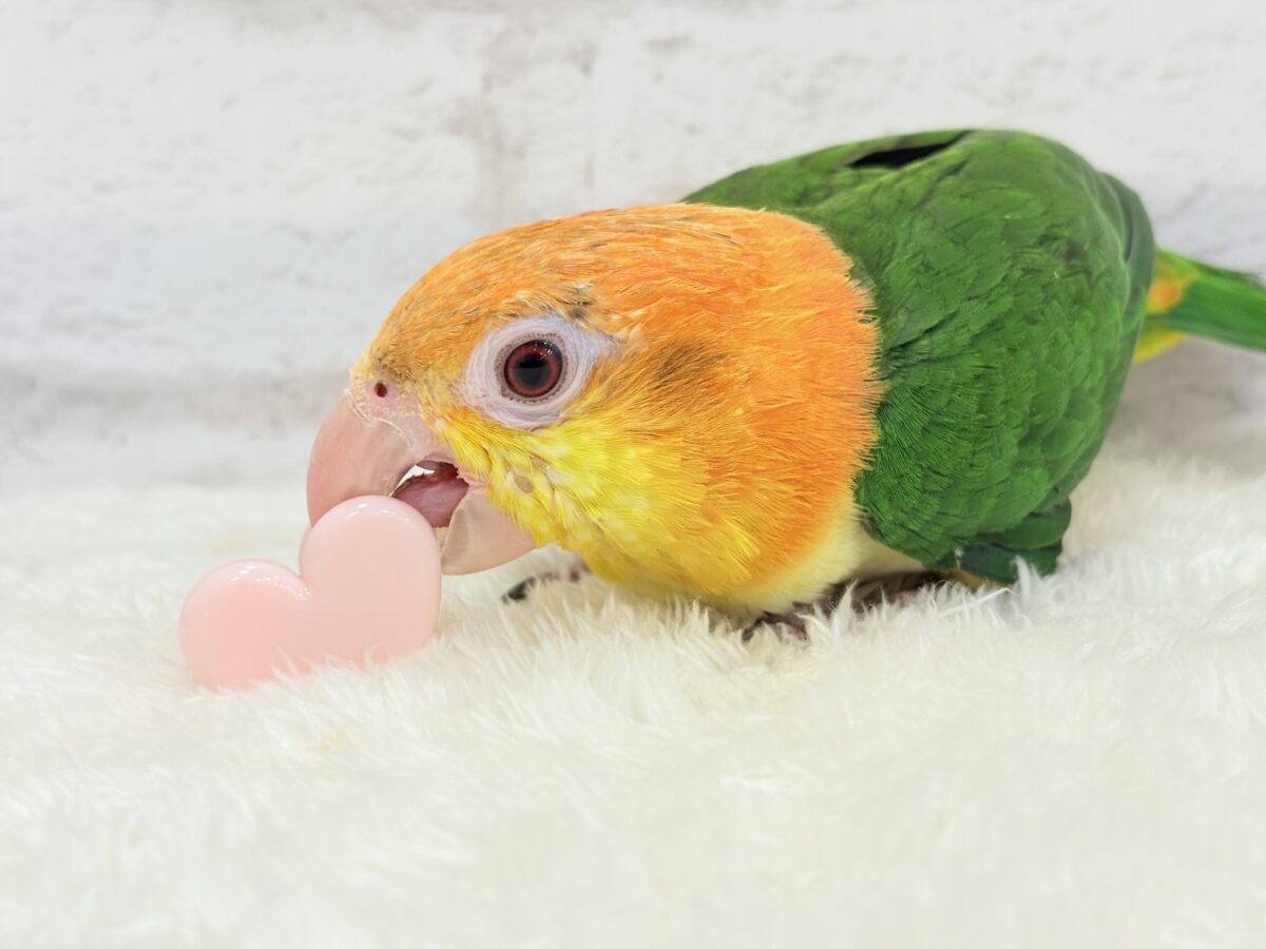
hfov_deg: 36.8
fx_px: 1902
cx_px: 633
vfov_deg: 28.0
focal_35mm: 52
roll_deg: +3.0
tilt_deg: -9.3
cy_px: 474
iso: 32
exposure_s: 1/50
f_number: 1.6
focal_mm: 5.96
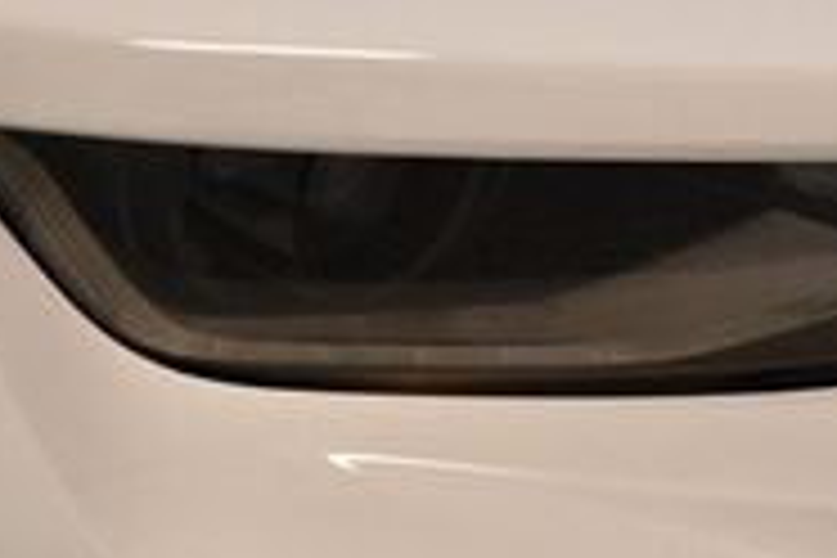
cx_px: 544
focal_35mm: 117
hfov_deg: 17.5
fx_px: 2720
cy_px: 590
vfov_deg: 11.6
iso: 800
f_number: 3.8
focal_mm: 23
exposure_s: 1/125
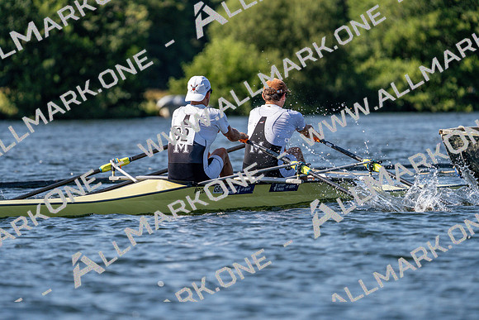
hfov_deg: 5.4
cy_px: 160
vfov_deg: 3.6
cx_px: 240
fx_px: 5124
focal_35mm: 385
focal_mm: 385
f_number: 6.3
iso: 320
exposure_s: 1/1600
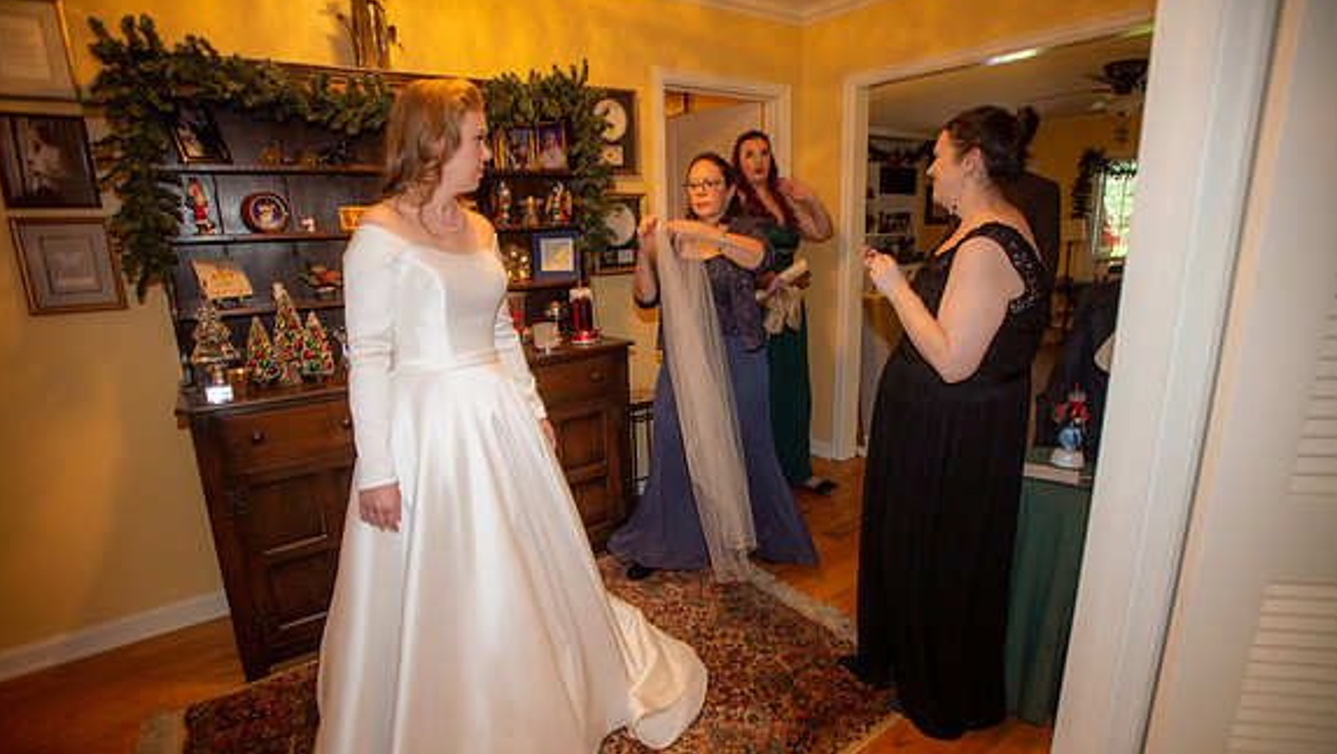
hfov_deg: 92.6
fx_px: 638
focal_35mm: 18
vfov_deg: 61.1
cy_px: 385
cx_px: 667
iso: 1250
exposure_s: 1/100
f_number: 3.2
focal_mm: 17
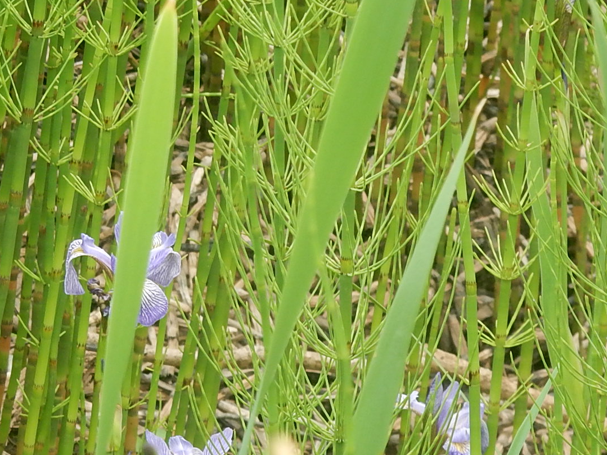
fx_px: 8455
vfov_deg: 3.1
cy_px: 275
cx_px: 218
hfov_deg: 4.1
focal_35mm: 482
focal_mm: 40.9
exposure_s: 1/60
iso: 180
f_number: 6.3
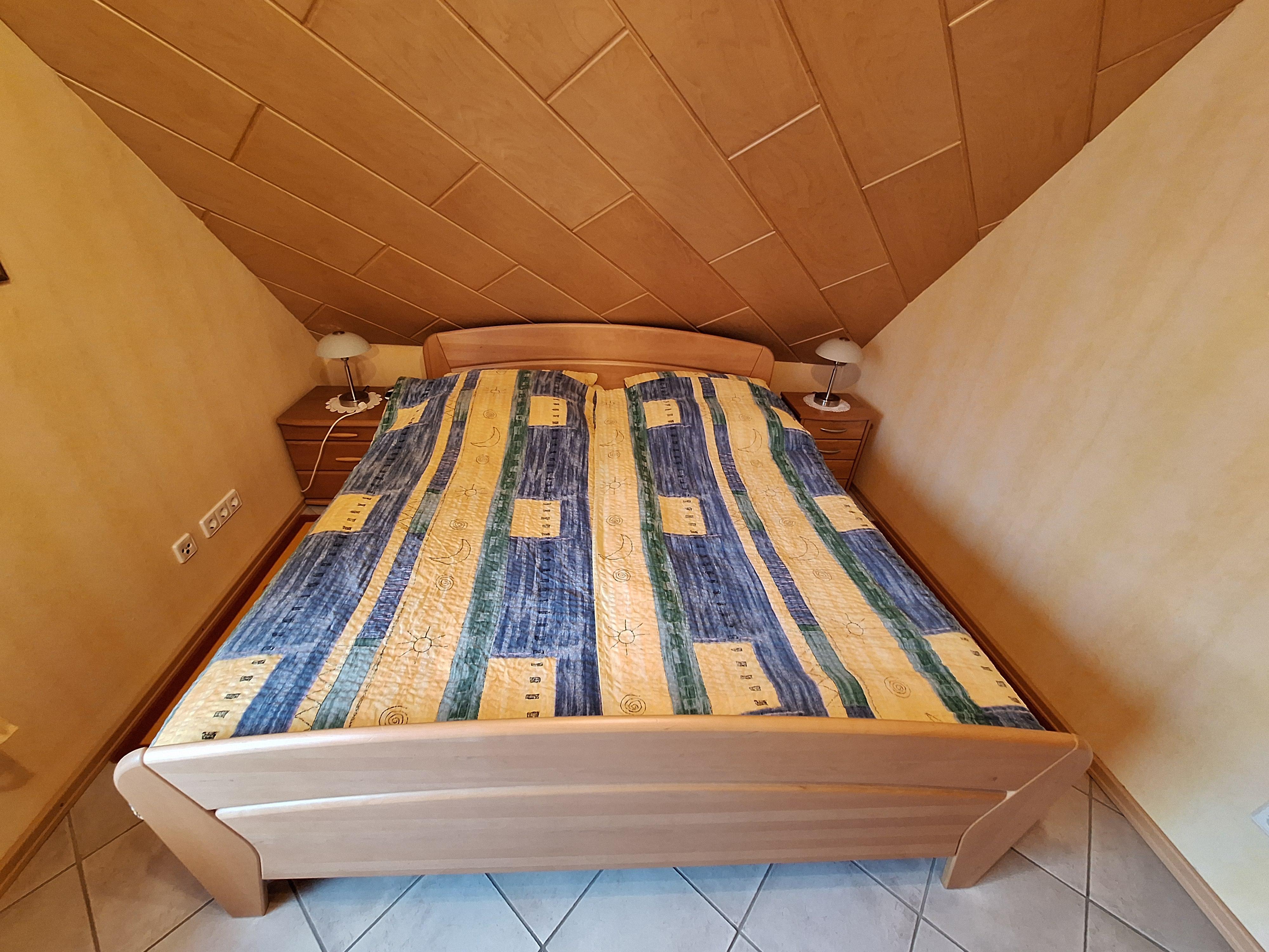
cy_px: 476
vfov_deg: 89.9
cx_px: 634
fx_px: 477
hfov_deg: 106.2
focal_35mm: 13
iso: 320
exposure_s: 1/25
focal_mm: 1.74
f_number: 2.2
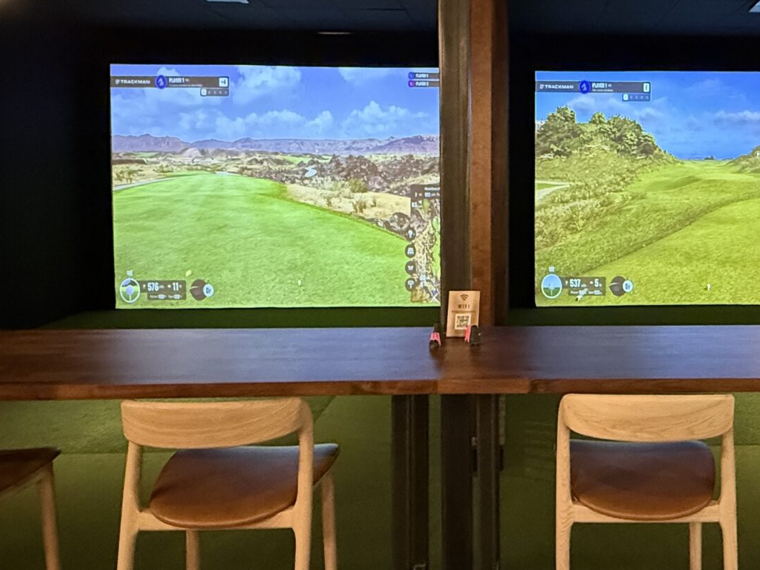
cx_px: 556
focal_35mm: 33
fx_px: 725
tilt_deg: -1.8
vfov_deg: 42.4
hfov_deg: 53.2
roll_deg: -0.6
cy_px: 194
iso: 1000
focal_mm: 2.22
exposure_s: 1/60
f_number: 2.2
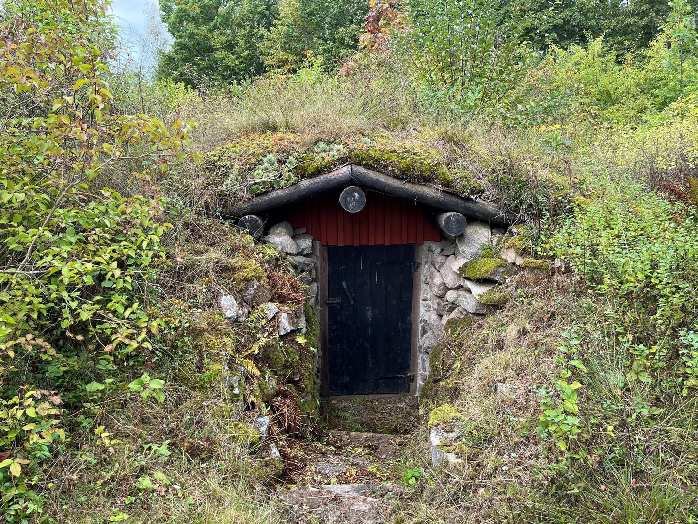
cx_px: 349
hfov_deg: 67.3
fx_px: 524
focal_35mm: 26
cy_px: 262
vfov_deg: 53.1
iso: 50
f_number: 1.6
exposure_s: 1/307
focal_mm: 5.1
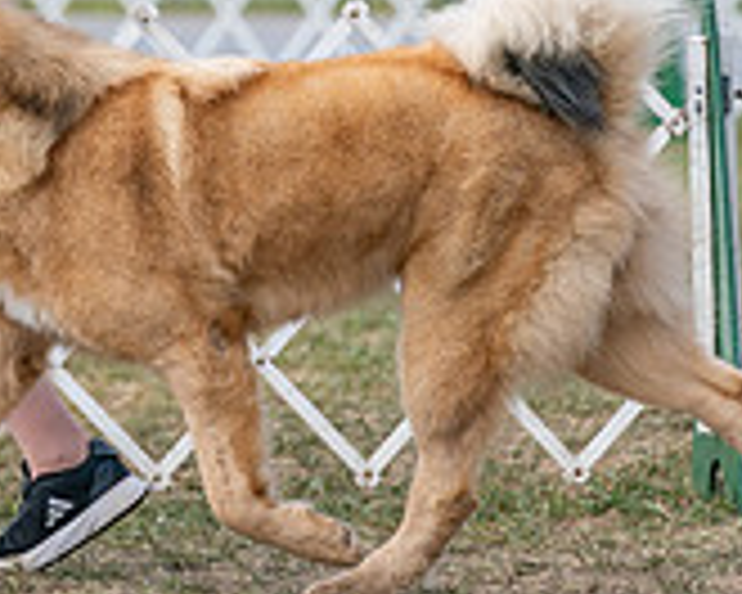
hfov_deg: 3.1
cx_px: -101
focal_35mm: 617
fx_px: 13550
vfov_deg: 2.5
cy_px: -153
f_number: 4
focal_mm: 161
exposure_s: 1/2000
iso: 400
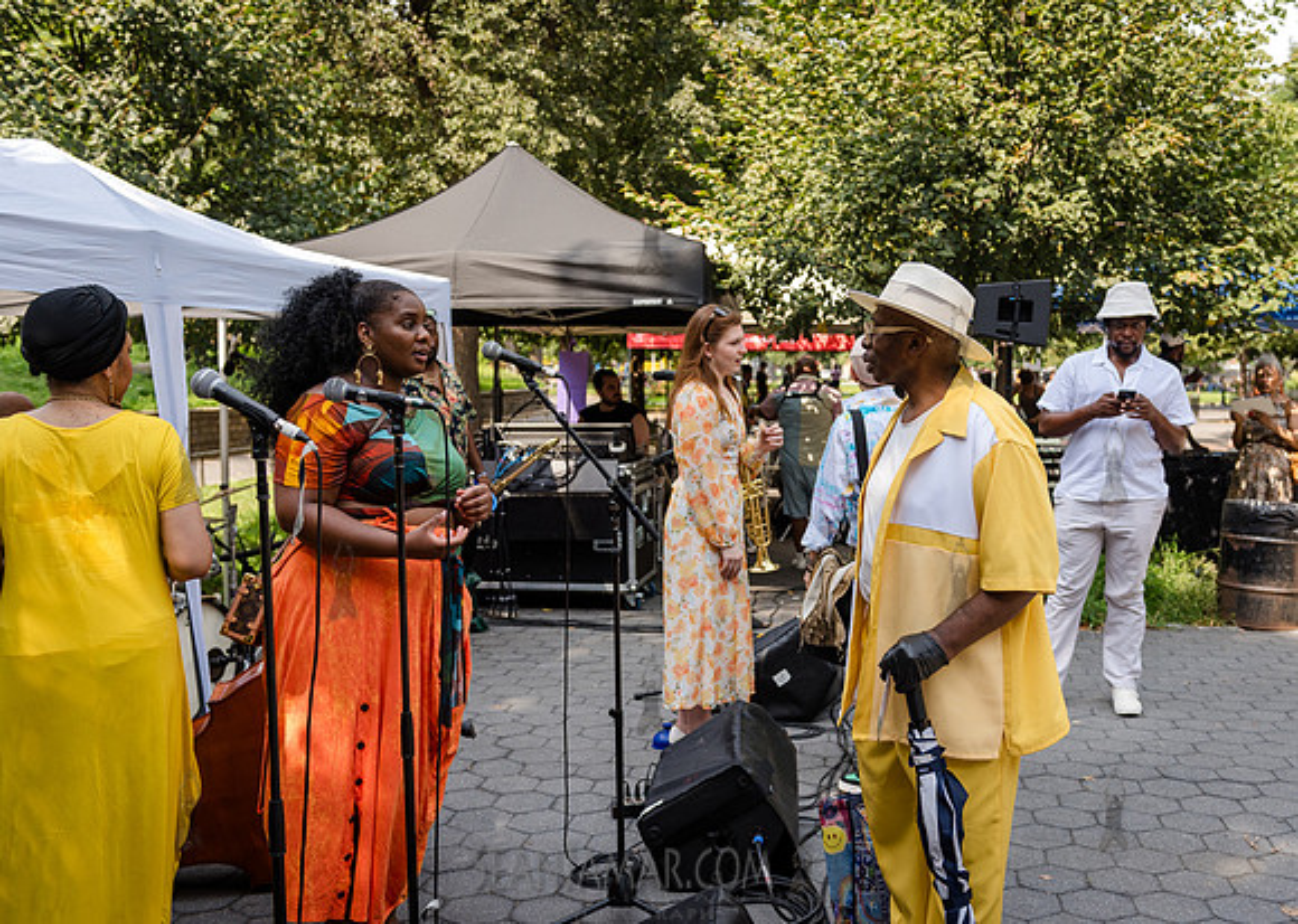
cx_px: 711
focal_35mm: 36
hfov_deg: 51.5
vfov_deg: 38.0
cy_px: 449
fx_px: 1344
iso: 250
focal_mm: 34
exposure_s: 1/800
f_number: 3.5
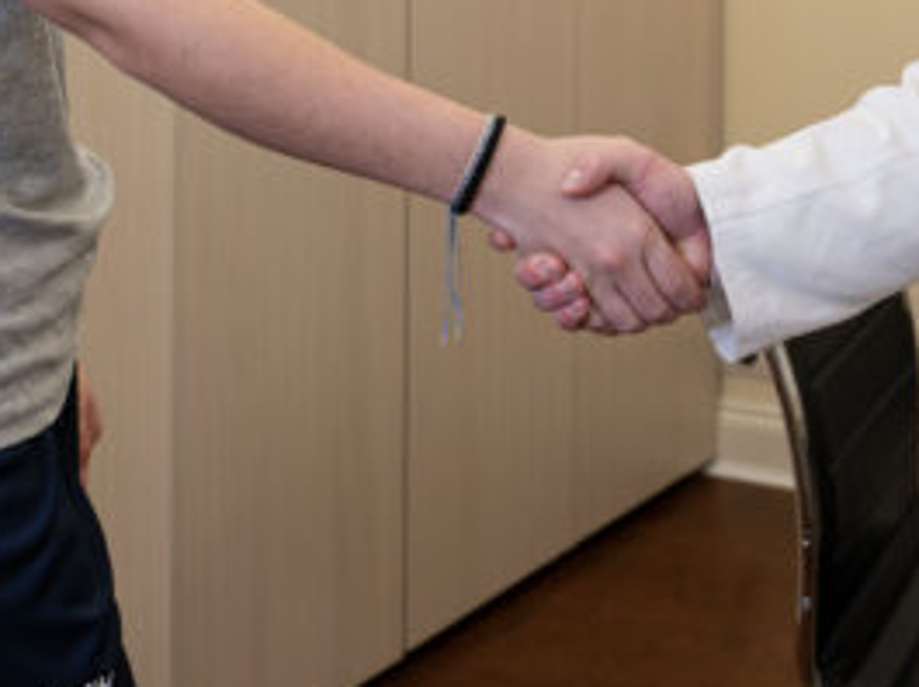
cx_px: 721
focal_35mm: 75
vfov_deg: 18.8
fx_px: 1988
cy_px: -75
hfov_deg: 25.6
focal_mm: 24
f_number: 2.8
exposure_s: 1/125
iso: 320
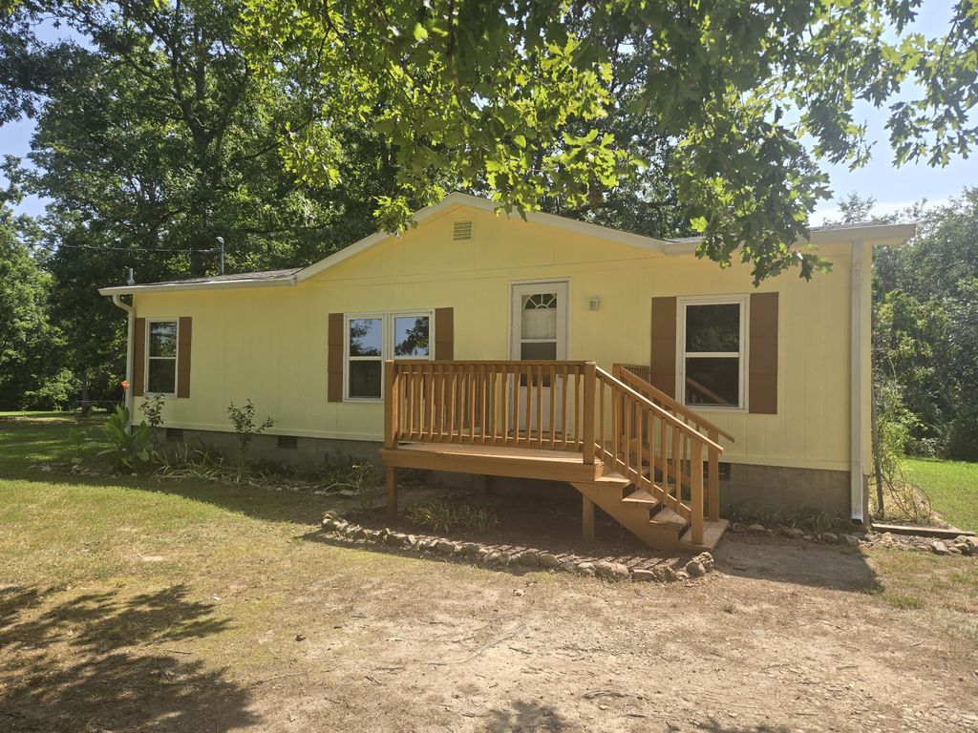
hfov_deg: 73.9
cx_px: 489
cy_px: 366
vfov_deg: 58.9
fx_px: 650
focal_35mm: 23
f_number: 1.8
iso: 25
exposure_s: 1/1070
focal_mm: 5.4
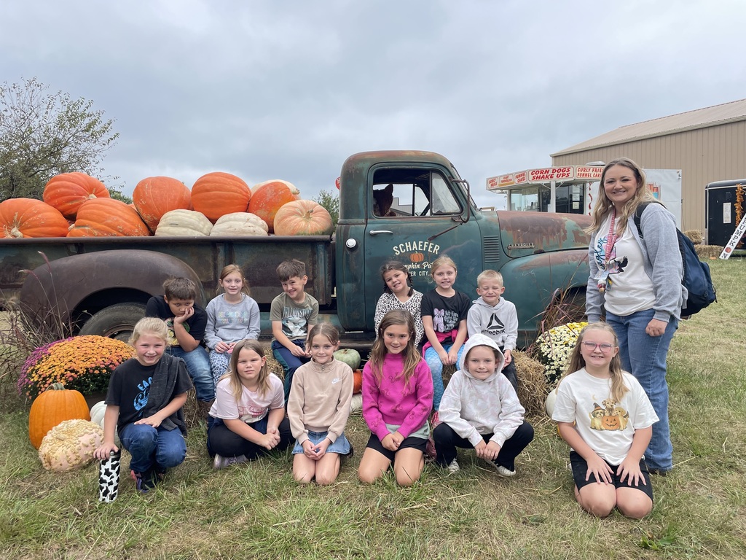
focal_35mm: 26
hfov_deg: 67.3
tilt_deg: -4.6
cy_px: 280
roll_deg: +1.6
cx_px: 373
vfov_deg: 53.1
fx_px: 560
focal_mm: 4.2
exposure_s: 1/972
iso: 32
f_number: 1.6
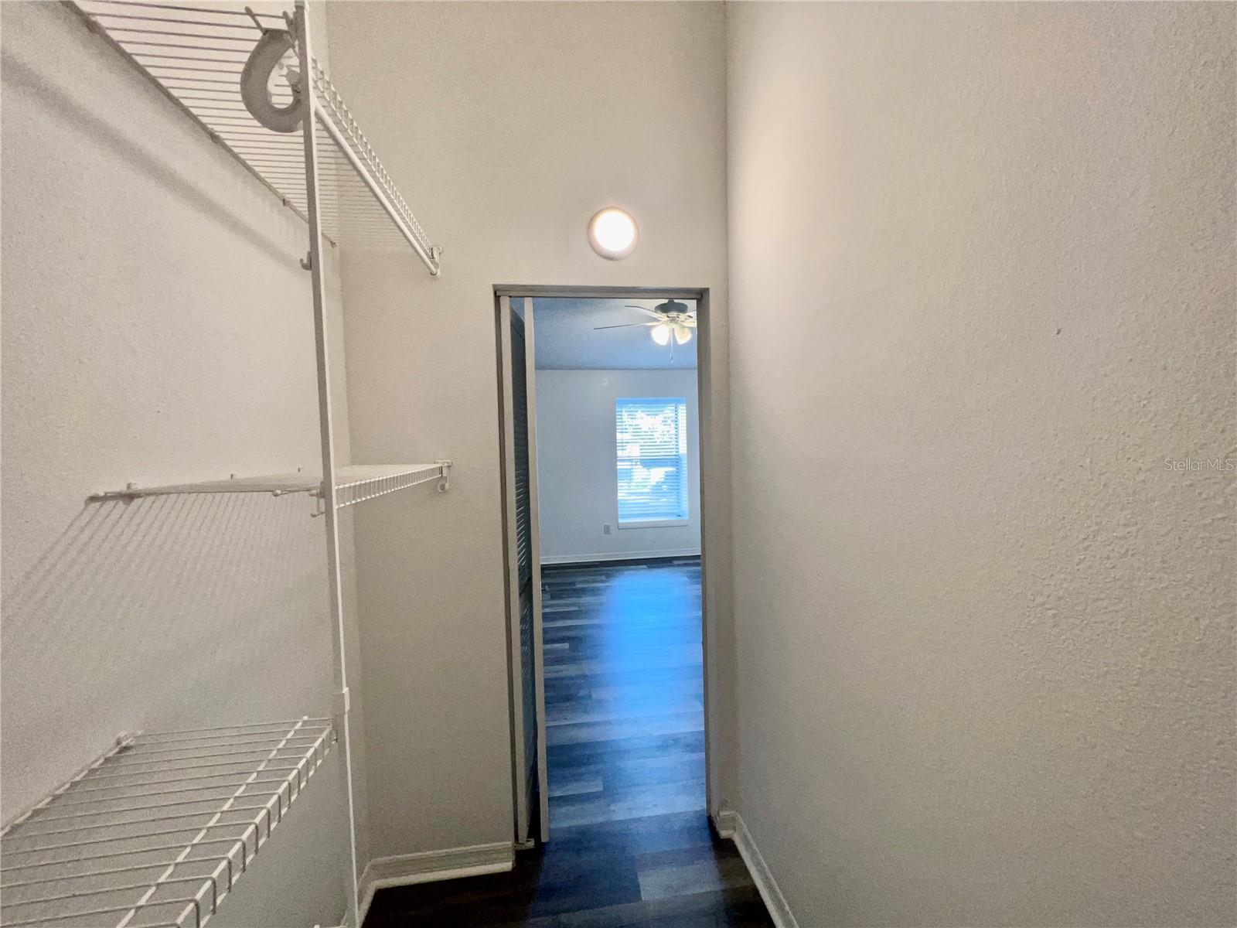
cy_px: 464
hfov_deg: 106.2
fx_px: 465
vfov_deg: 89.9
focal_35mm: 13
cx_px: 618
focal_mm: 1.57
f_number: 1.8
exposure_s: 1/120
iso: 160
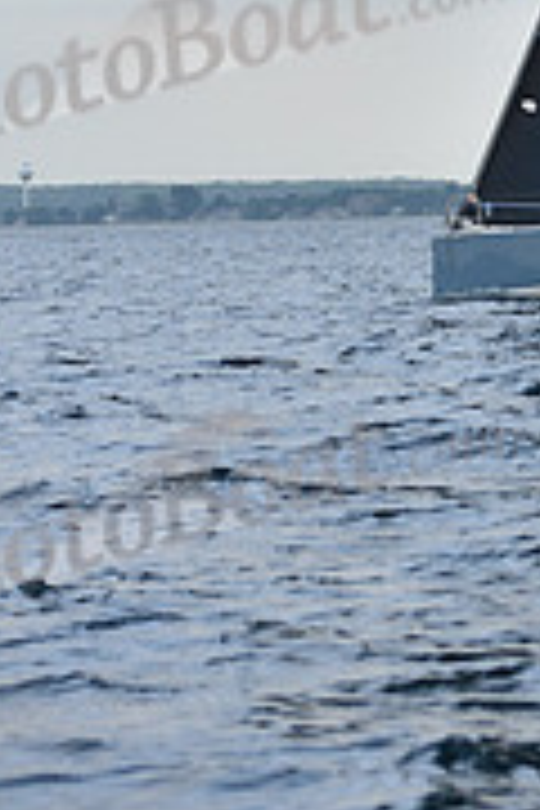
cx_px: 740
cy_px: -248
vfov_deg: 9.0
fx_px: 5062
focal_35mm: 225
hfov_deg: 6.1
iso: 400
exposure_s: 1/640
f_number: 4
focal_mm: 70
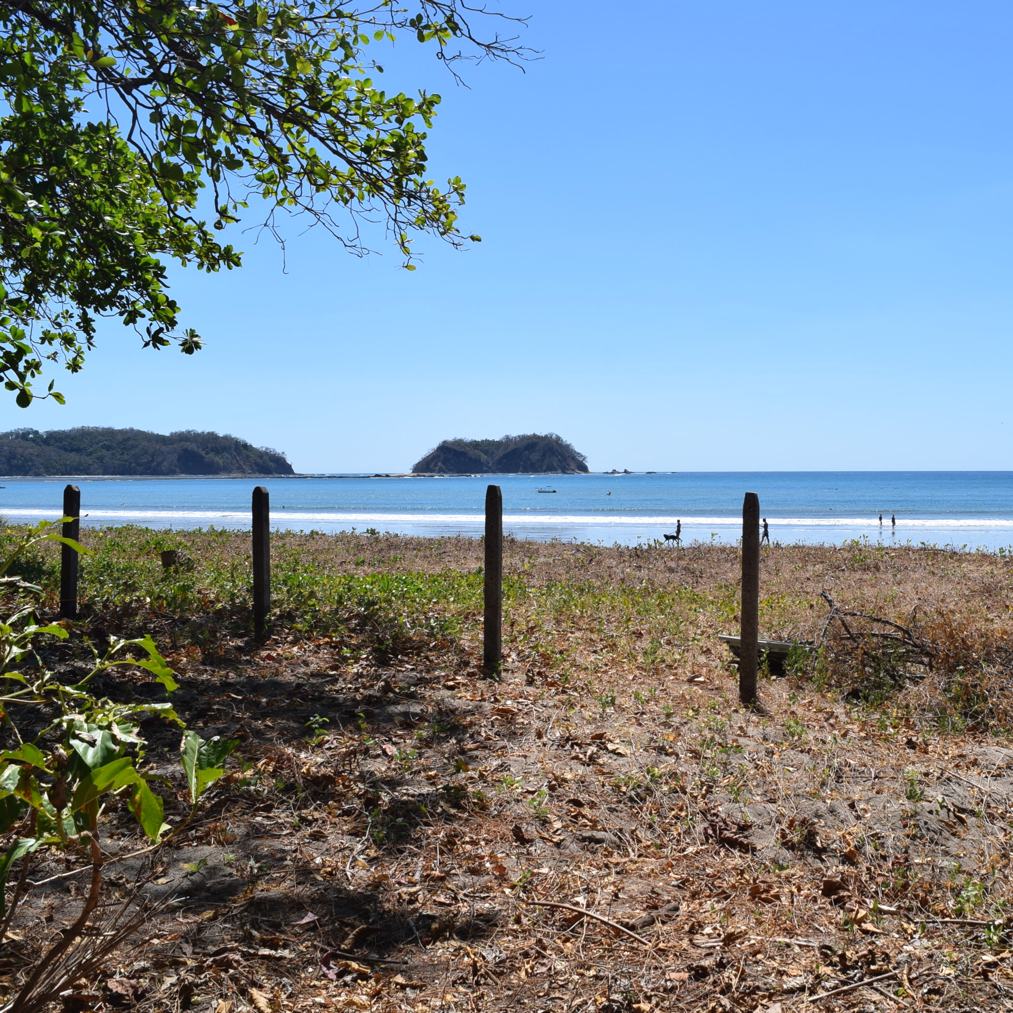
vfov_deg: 47.2
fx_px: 1159
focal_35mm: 35
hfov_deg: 46.3
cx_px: 699
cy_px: 515
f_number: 10
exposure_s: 1/400
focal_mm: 18
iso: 200
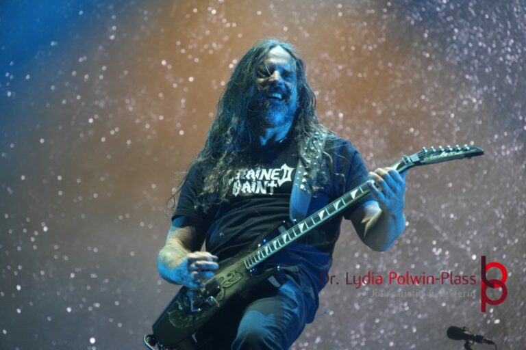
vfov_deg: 8.2
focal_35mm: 168
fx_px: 2454
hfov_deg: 12.2
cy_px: 175
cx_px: 263
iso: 4000
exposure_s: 1/200
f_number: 5.6
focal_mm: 112
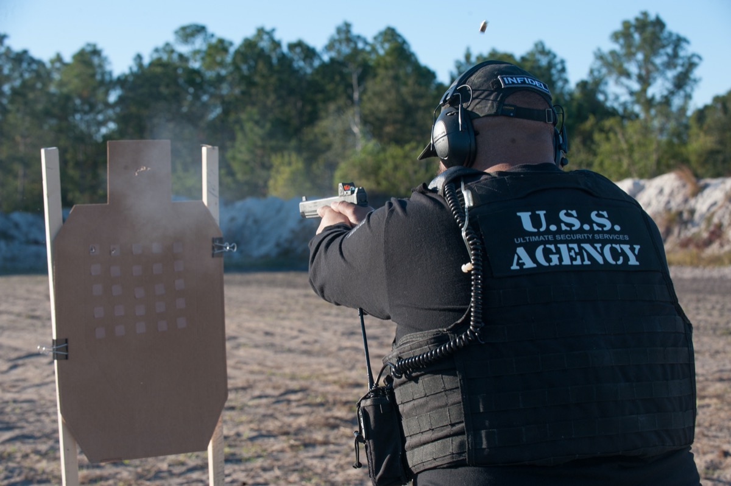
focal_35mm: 78
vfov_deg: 17.5
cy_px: 243
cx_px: 366
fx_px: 1582
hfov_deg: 26.0
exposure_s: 1/250
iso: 200
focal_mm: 78
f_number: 8
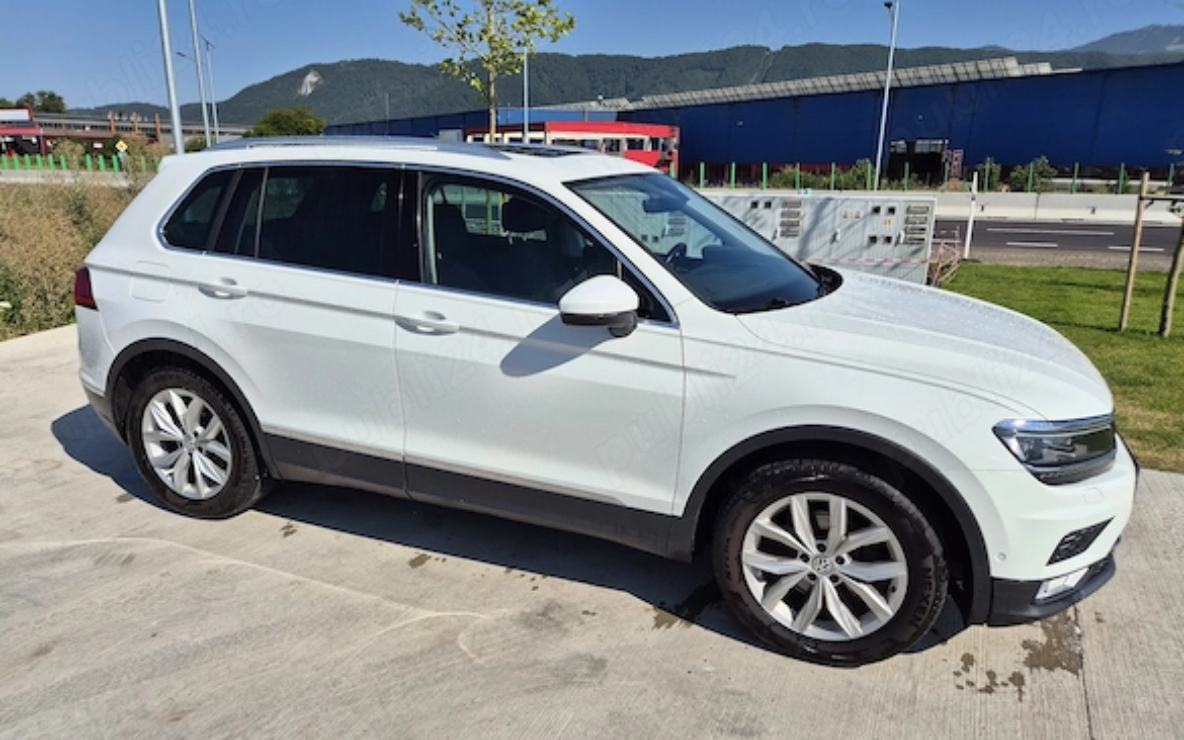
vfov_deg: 49.3
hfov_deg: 72.5
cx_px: 581
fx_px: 807
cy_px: 398
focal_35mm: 25
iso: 25
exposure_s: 1/3240
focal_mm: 5.4
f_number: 1.8
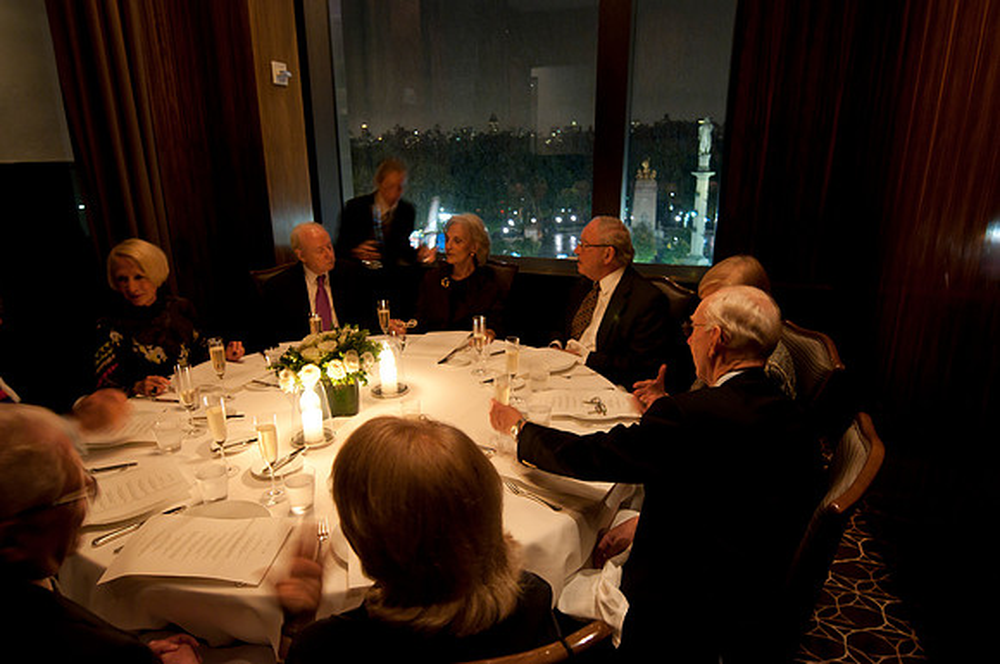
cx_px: 500
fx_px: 583
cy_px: 332
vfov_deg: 59.3
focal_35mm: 21
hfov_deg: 81.3
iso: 1000
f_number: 2.8
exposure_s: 1/8
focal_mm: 14
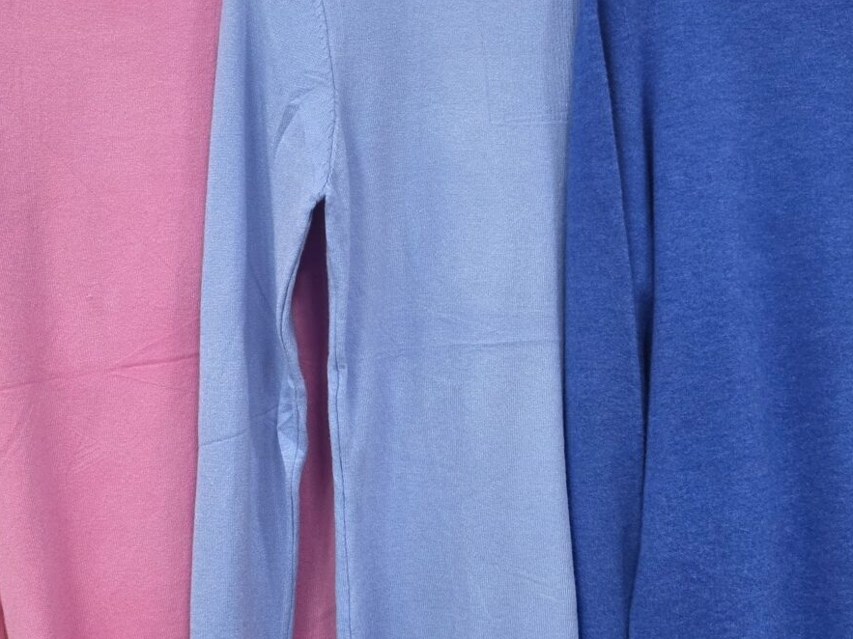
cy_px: 327
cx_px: 351
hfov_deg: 38.1
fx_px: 1232
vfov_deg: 29.1
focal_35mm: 50
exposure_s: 1/100
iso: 100
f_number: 1.7
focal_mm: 6.3
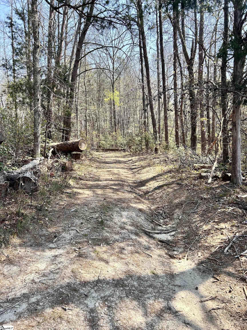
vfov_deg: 67.3
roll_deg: +1.1
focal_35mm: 26
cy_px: 165
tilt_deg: -3.4
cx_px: 124
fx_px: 247
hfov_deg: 53.1
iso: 50
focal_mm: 5.7
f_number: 1.5
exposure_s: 1/1311
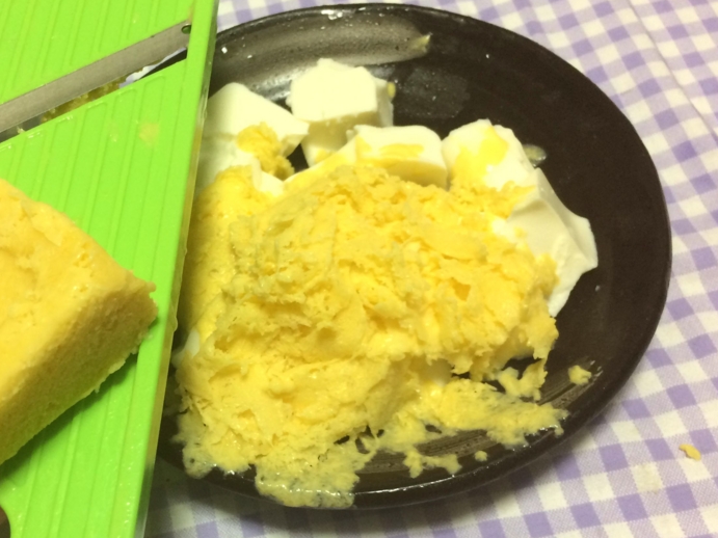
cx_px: 235
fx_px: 892
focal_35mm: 43
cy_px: 347
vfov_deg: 33.4
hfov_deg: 43.2
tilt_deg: -58.3
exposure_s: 1/33
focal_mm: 4.15
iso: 100
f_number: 2.2
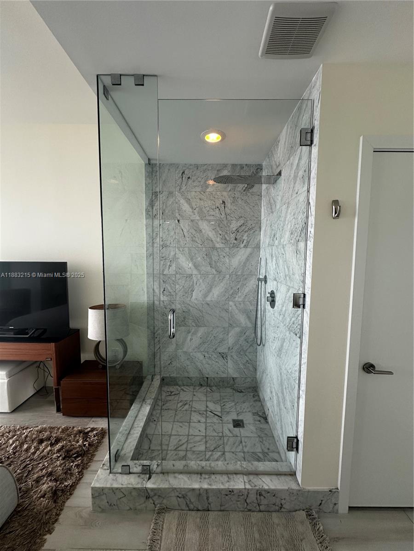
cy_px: 276
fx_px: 223
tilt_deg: -4.2
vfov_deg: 102.1
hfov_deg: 85.7
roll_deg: -1.3
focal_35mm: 14
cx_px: 207
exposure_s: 1/99
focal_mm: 2.22
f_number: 2.2
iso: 100
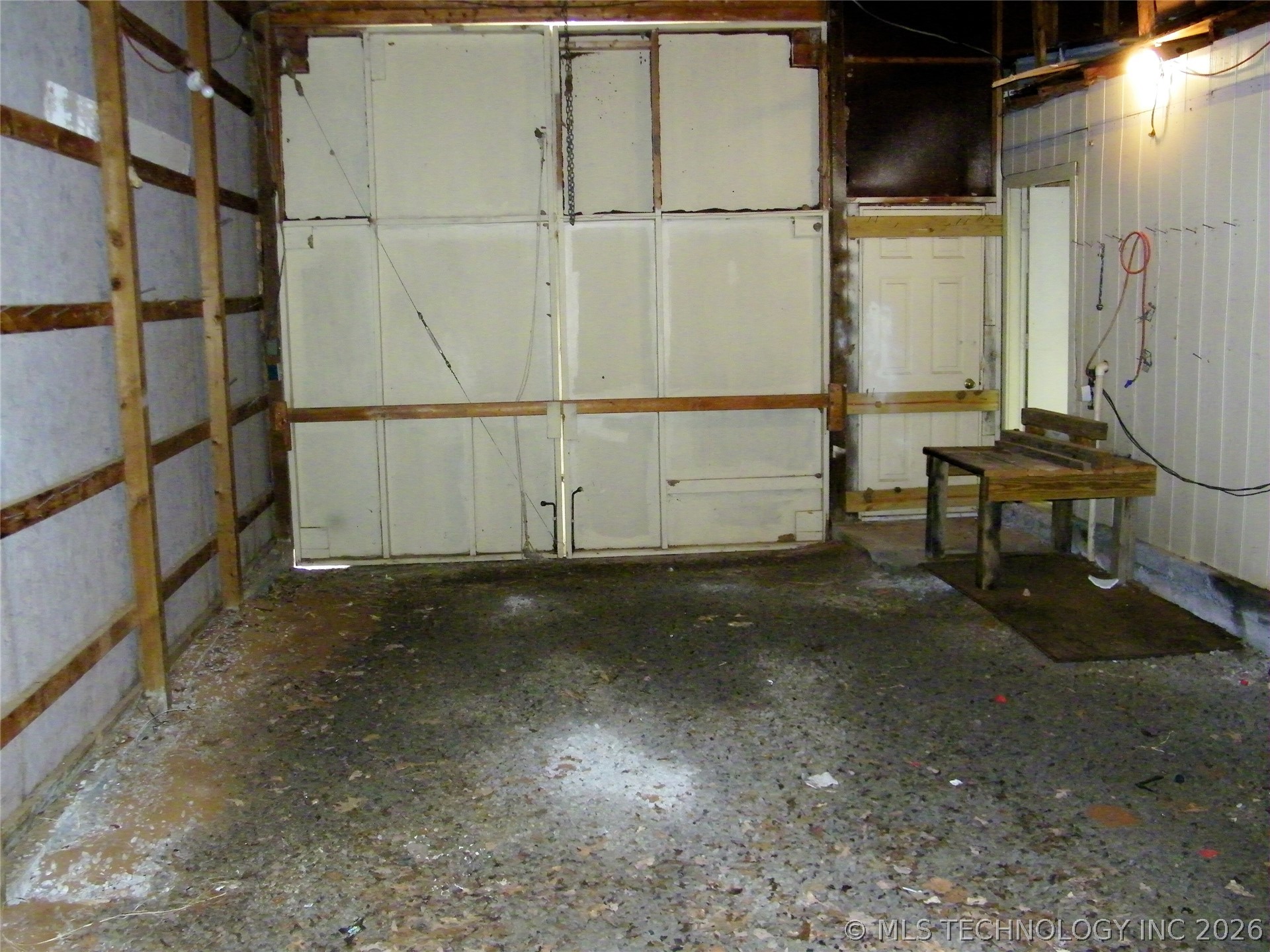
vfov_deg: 44.2
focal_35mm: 32
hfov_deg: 56.8
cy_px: 476
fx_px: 1174
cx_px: 635
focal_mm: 5.6
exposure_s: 1/30
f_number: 3.6
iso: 400
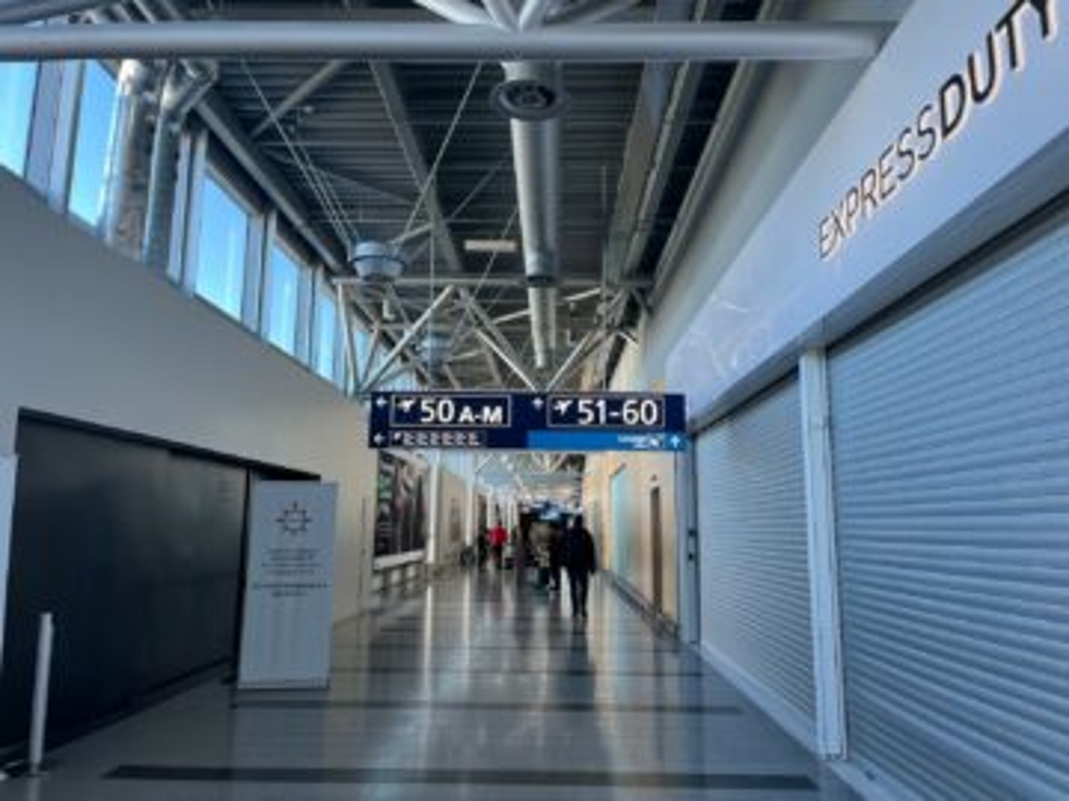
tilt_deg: +8.7
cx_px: 534
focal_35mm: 26
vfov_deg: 53.1
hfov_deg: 67.3
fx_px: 803
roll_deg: -1.4
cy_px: 400
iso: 64
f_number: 1.6
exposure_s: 1/100
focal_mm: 5.1
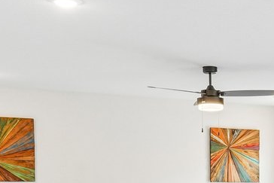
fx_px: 685
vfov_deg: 14.9
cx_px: 355
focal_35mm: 90
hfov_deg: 20.6
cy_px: 186
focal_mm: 16
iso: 320
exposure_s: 1/30
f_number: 8
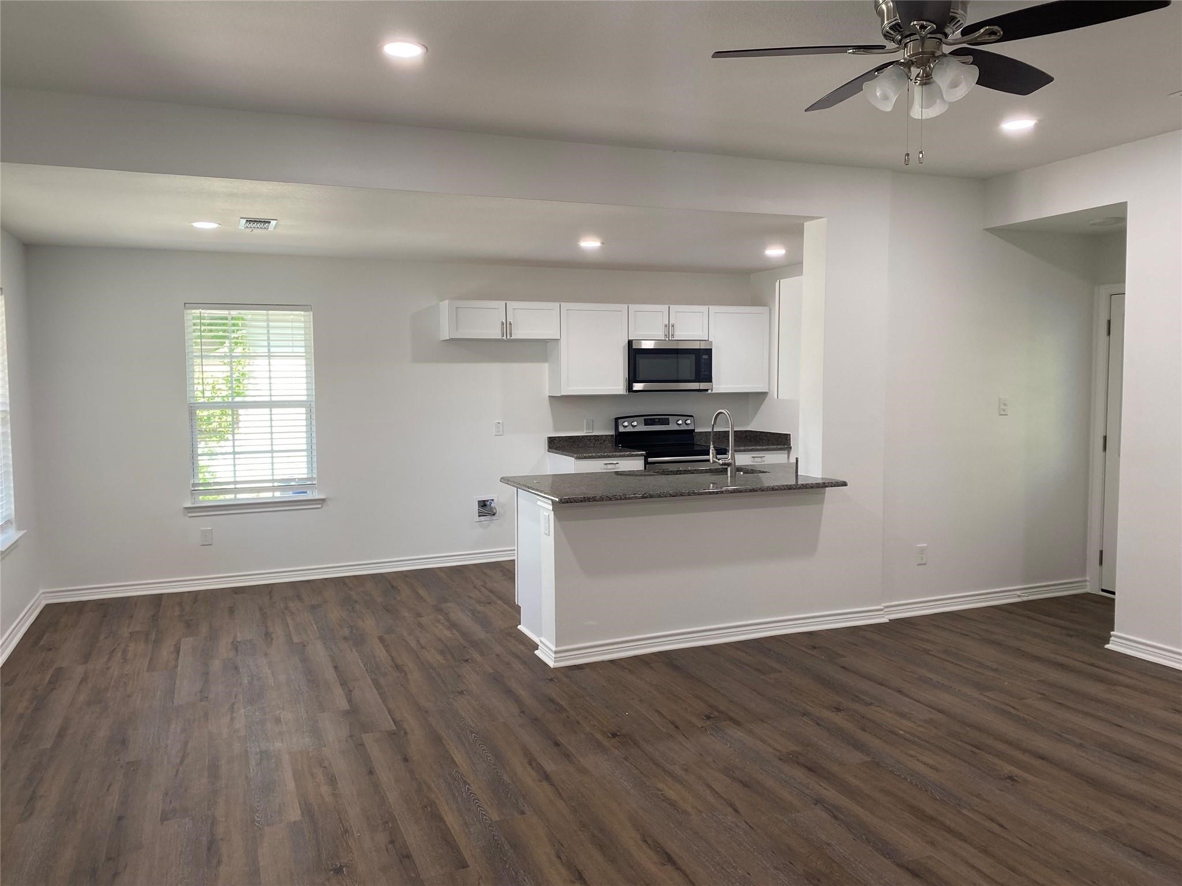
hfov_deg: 67.3
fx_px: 888
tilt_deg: -4.9
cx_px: 591
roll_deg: +0.4
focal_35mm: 26
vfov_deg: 53.1
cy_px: 443
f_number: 1.8
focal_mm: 4.25
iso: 64
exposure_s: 1/60
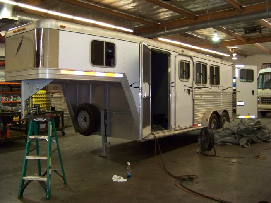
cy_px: 102
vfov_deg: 39.7
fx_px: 282
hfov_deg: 51.4
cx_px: 136
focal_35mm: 36
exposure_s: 1/30
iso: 200
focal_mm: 5.85
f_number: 2.8
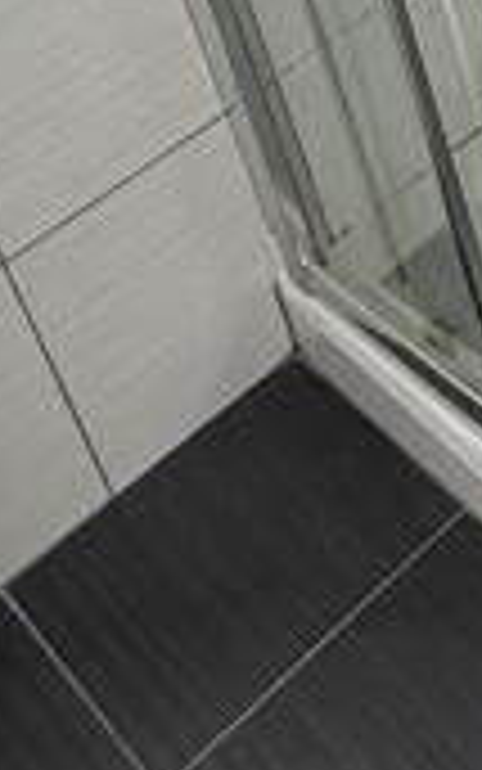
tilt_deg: -27.6
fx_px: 1869
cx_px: 1189
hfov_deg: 11.7
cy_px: -599
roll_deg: +2.5
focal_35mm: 89
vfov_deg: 18.5
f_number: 2.2
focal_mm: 2.22
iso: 64
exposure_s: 1/213
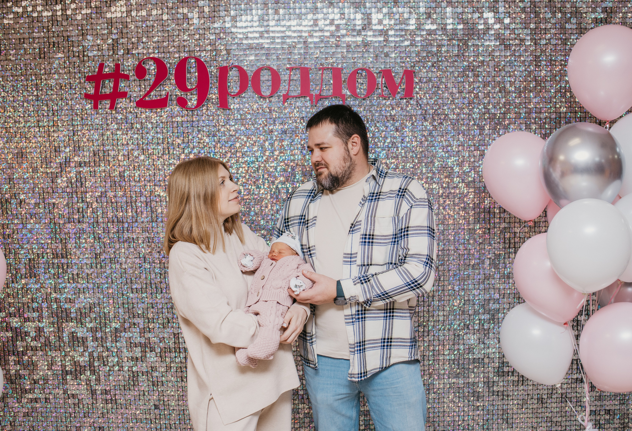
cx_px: 333
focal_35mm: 37
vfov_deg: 36.8
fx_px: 647
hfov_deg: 52.0
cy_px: 209
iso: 320
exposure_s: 1/160
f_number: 4.5
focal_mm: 35
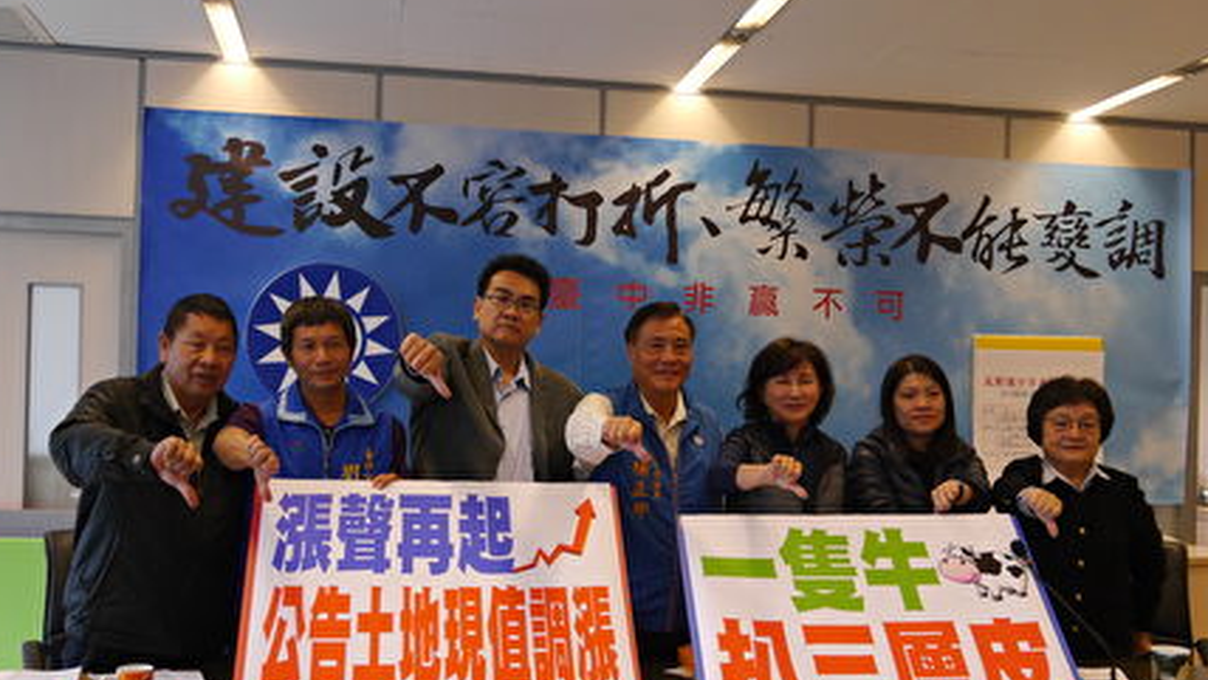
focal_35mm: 39
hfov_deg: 51.6
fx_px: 1250
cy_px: 409
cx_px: 590
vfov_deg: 30.4
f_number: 4.1
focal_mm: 17
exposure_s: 1/60
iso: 800
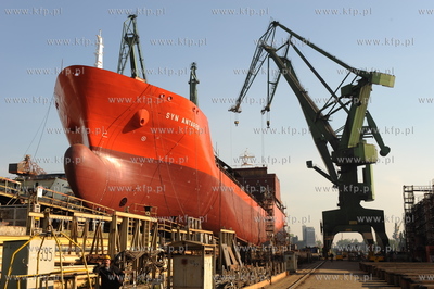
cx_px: 217
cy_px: 144
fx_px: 530
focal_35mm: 44
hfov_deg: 44.5
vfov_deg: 30.5
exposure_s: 1/250
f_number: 8
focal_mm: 44
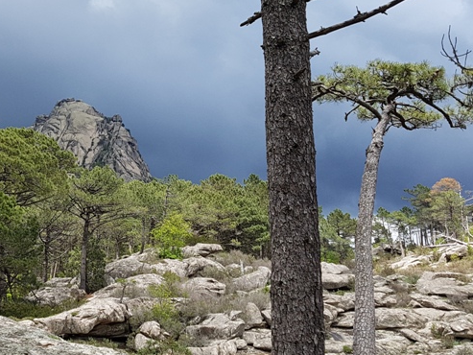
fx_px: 738
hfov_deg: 33.9
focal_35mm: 54
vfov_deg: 27.0
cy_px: 144
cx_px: 63
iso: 50
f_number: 1.7
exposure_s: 1/970
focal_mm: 4.2
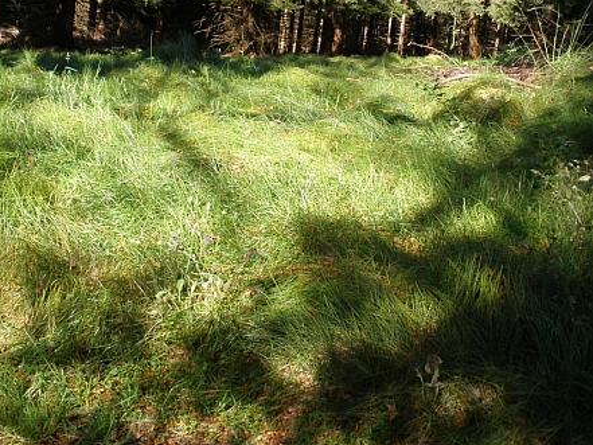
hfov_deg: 38.9
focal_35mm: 49
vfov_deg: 28.9
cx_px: 292
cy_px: 77
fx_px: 840
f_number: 5.6
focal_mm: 6.3
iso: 80
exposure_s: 1/80
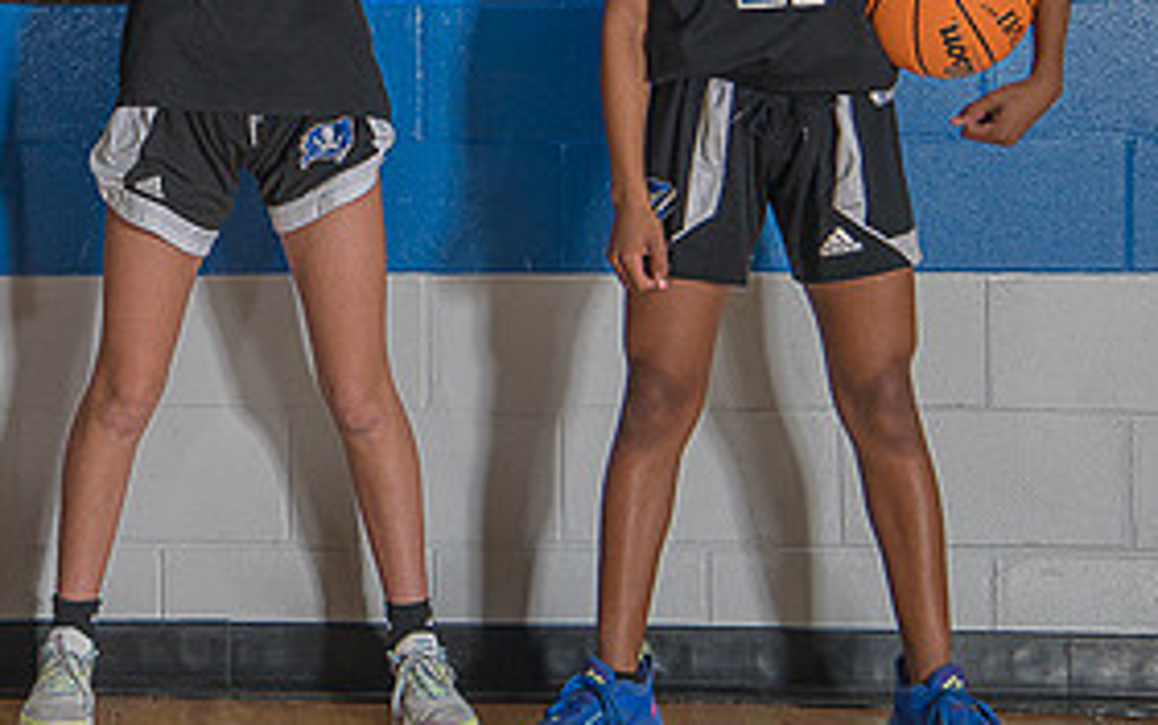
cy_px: 82
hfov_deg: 16.8
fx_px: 3853
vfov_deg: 10.7
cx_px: 62
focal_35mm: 122
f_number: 4
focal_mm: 58
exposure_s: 1/200
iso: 640
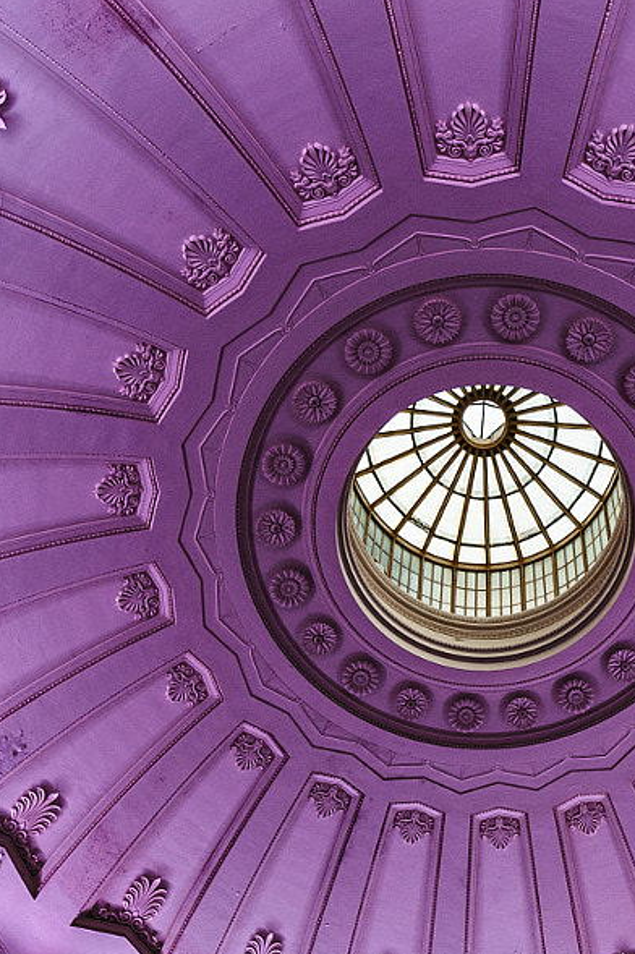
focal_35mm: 38
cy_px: 952
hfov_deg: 34.3
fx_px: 1007
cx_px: 469
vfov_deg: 43.5
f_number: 8
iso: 400
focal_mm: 14
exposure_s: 1/30
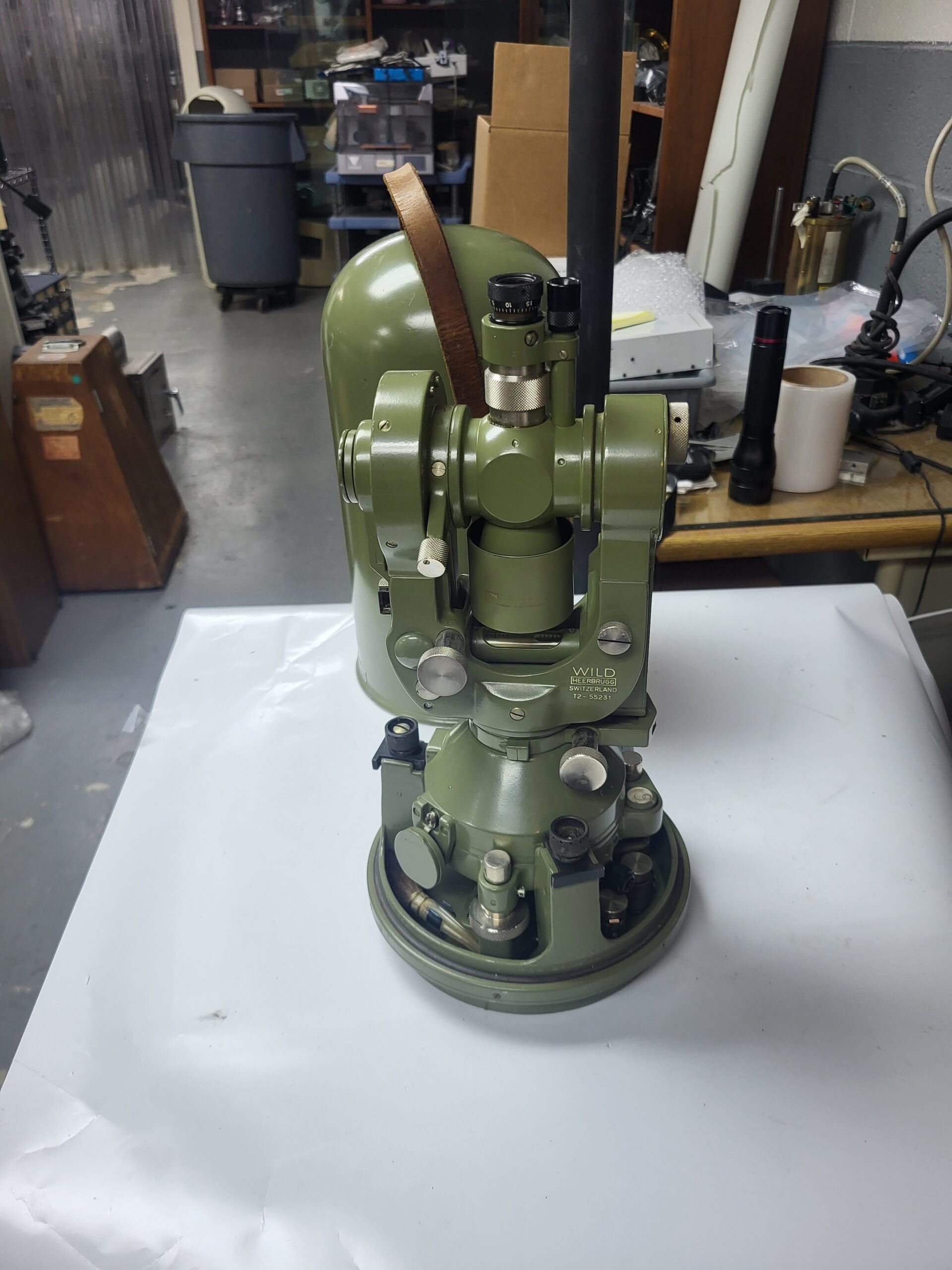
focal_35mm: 26
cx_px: 476
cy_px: 635
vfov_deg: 67.3
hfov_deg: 53.1
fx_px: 953
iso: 125
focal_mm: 5.4
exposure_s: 1/120
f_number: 1.8
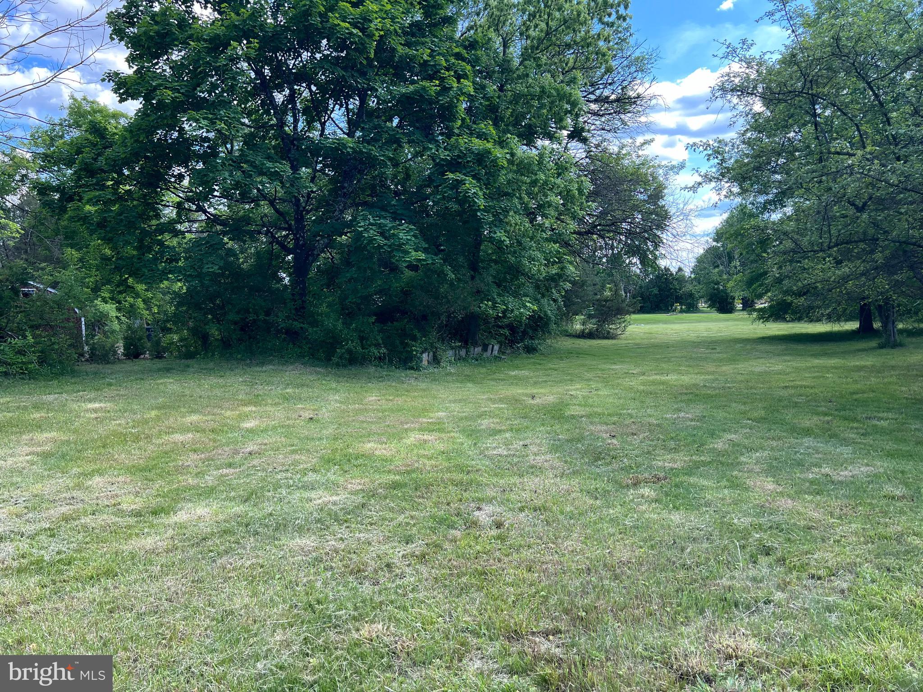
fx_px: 693
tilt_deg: -2.3
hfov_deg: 67.3
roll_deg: +2.8
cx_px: 462
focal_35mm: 26
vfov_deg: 53.1
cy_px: 346
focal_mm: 5.7
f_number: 1.5
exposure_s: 1/662
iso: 50
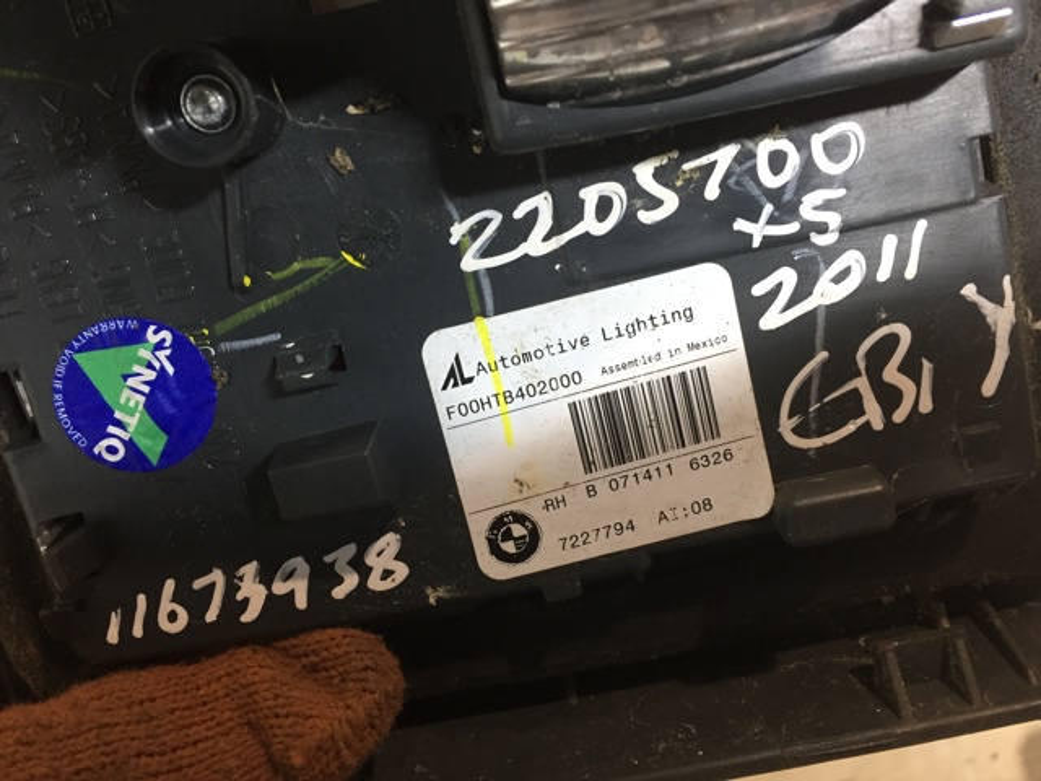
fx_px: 872
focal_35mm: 29
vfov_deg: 48.2
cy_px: 390
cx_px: 520
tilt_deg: -73.5
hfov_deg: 61.7
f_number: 2.2
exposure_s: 1/33
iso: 160
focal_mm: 4.15
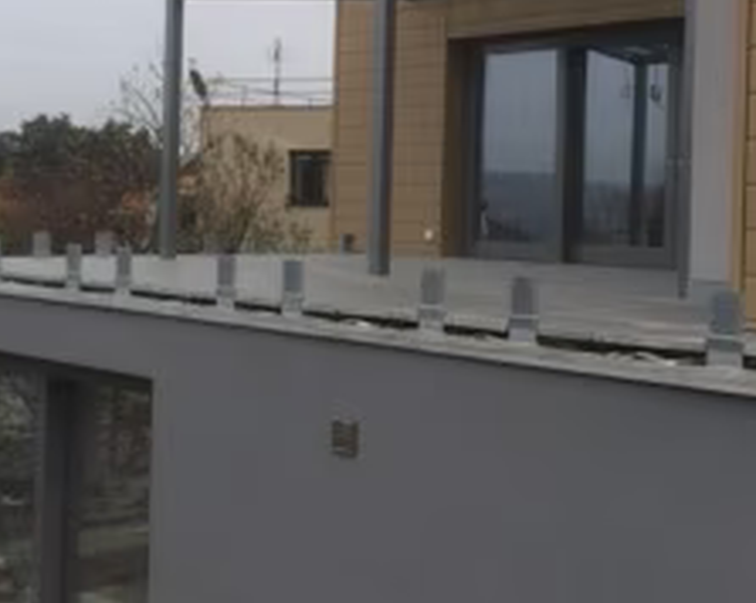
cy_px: 193
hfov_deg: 31.0
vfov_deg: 24.8
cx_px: 393
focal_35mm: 61
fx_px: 1364
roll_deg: -1.3
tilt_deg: -2.6
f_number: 2.2
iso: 32
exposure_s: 1/1466
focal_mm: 4.15
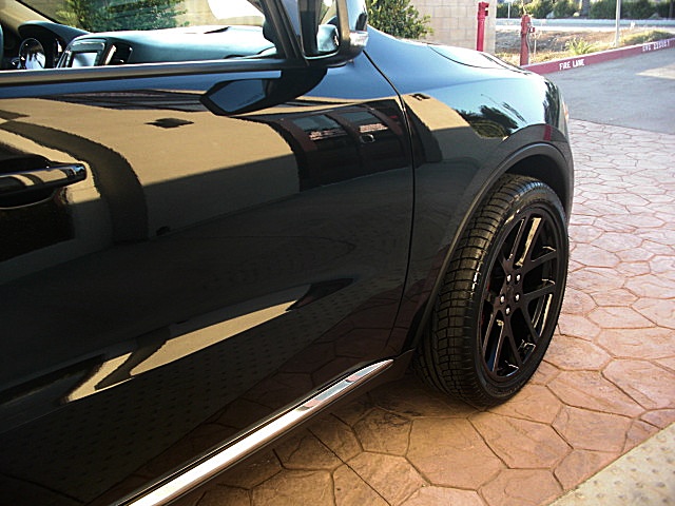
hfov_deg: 51.4
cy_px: 253
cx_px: 338
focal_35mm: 36
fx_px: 702
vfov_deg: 39.7
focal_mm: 6.3
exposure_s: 1/80
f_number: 2.8
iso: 100
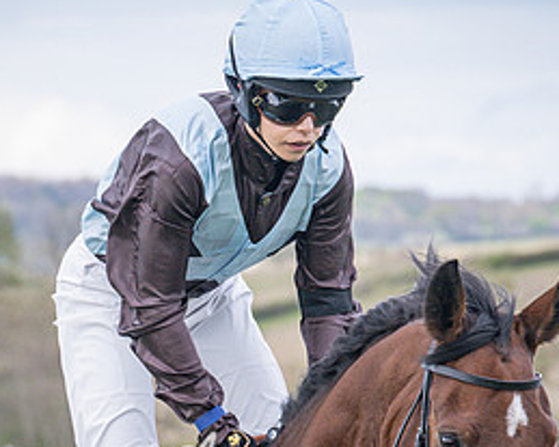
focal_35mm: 421
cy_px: 441
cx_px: 339
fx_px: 6963
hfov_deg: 4.6
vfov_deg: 3.7
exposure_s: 1/1000
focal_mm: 115
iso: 400
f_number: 5
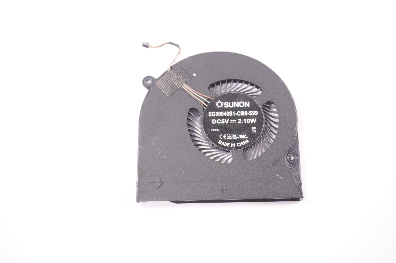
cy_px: 132
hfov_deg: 45.0
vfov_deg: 30.8
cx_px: 198
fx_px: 478
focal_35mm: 44
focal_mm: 29
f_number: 5.6
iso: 1250
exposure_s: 1/200
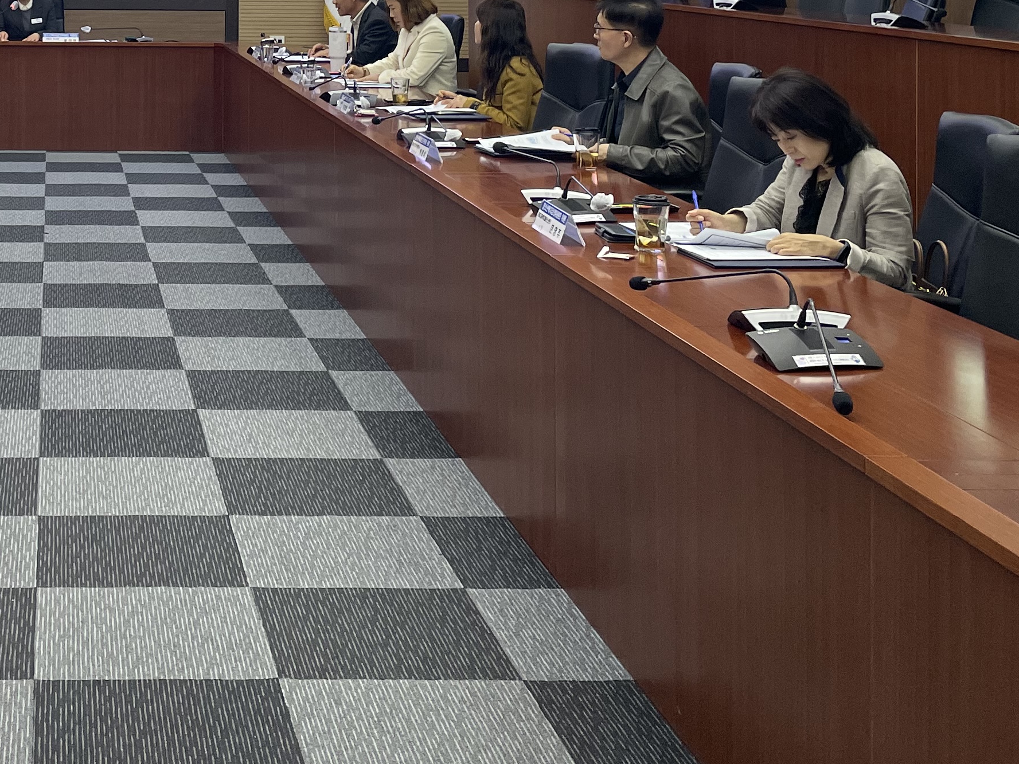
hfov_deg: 31.1
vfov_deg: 23.5
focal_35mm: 59
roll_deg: -0.4
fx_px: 1737
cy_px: -52
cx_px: 85
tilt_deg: +0.1
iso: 64
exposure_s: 1/120
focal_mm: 4.2
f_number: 1.6
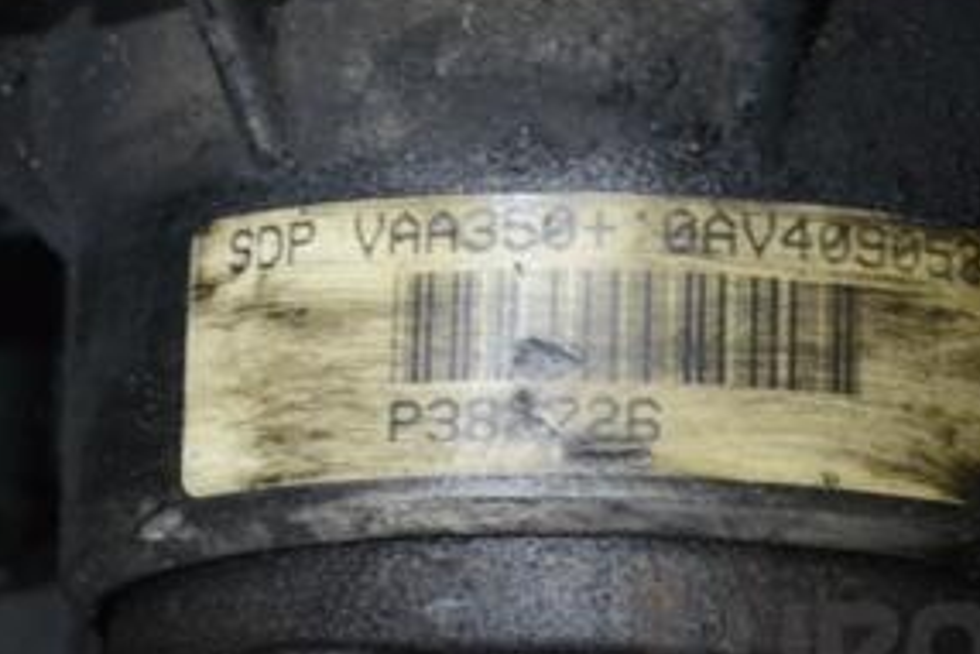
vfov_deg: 7.9
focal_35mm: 173
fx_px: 4713
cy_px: 199
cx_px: 583
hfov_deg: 11.9
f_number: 5.6
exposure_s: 1/25
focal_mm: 55
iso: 3200
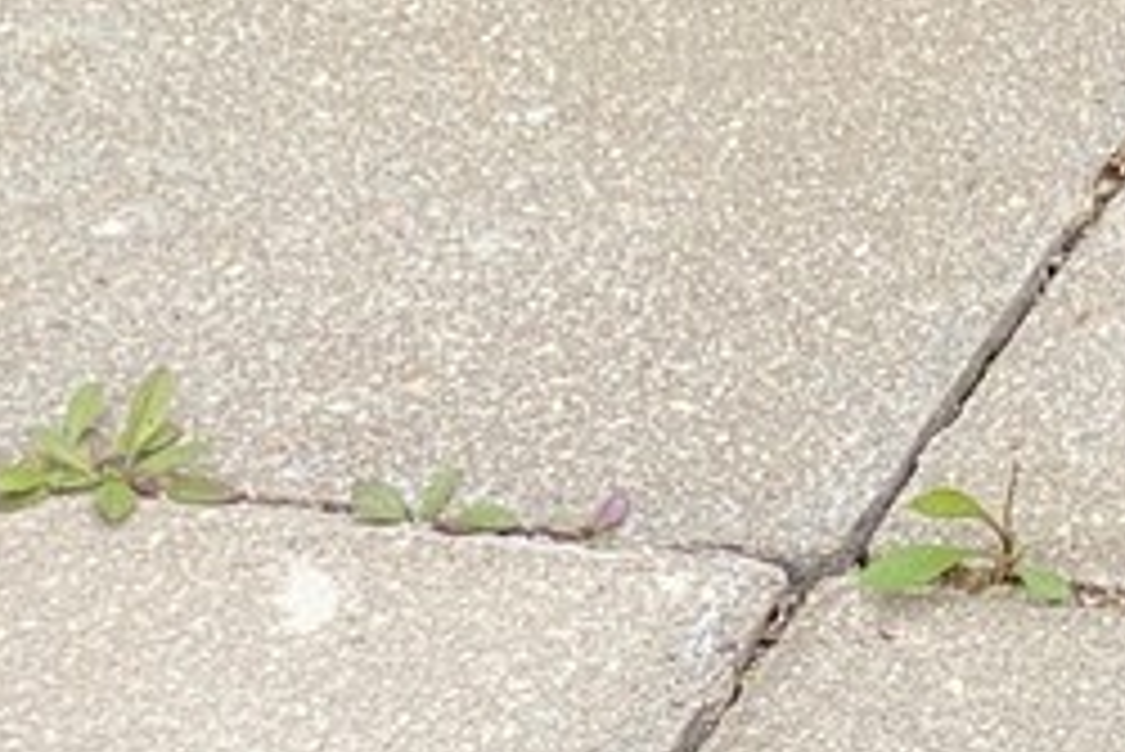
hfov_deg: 6.2
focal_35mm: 311
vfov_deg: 4.3
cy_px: -973
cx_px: 3141
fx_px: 9724
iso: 20
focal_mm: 6
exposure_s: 1/239
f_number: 2
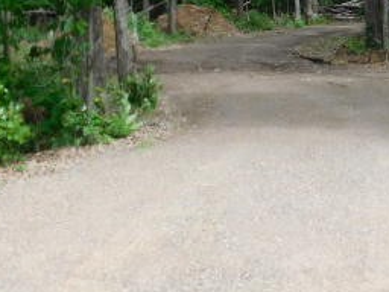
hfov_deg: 21.4
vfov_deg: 16.0
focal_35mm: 90
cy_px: -12
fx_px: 1011
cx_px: 324
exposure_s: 1/320
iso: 125
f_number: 3.5
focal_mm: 6.3
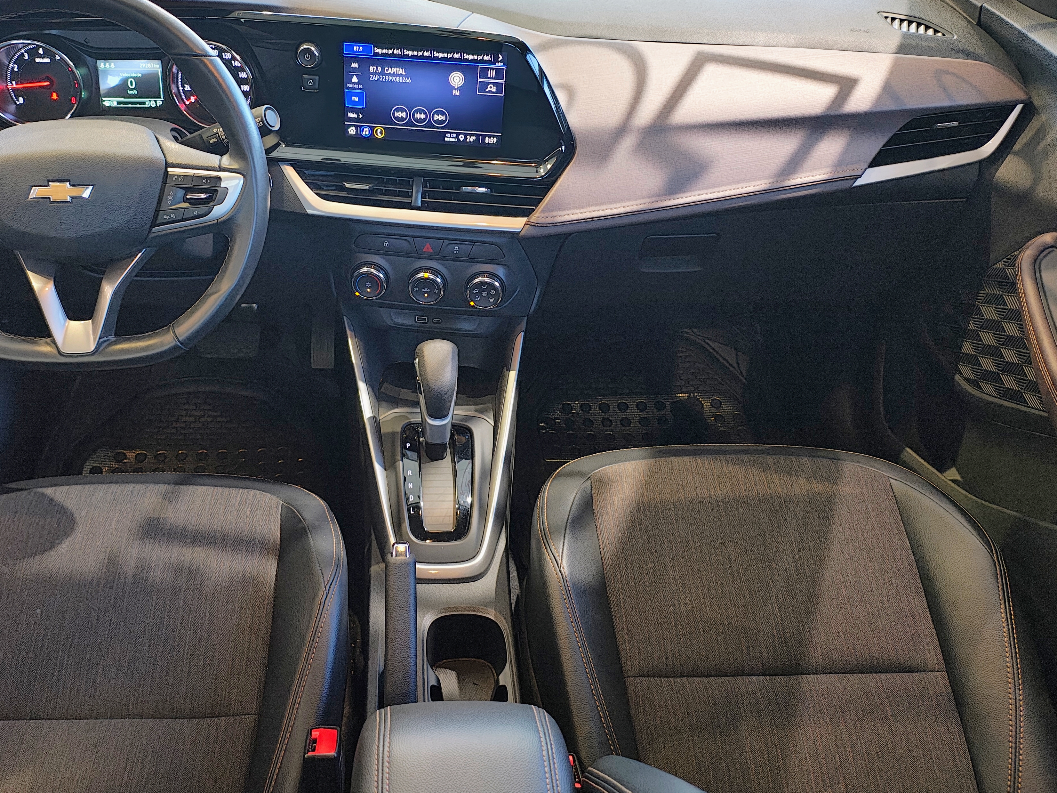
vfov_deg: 45.3
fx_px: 947
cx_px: 430
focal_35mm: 31
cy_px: 342
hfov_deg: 58.0
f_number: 1.4
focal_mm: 5.89
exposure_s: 1/33.3
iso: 900
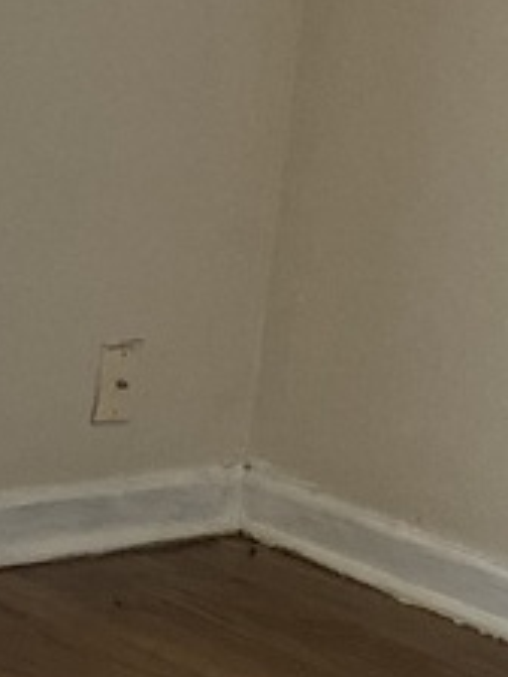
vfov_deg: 11.8
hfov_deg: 7.7
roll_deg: -2.8
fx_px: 3268
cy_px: 178
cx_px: -1046
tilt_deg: -13.3
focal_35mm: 167
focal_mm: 4.25
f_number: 1.8
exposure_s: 1/121
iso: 80
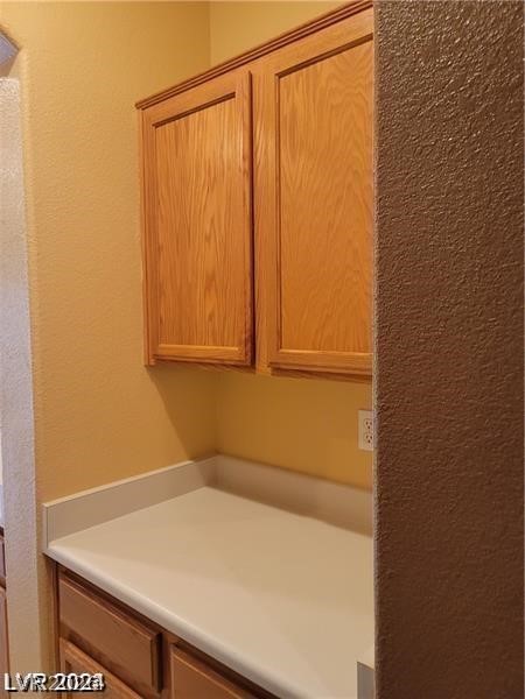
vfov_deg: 69.4
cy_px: 350
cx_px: 262
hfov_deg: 54.9
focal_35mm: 25
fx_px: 506
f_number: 1.8
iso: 200
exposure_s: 1/40
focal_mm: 7
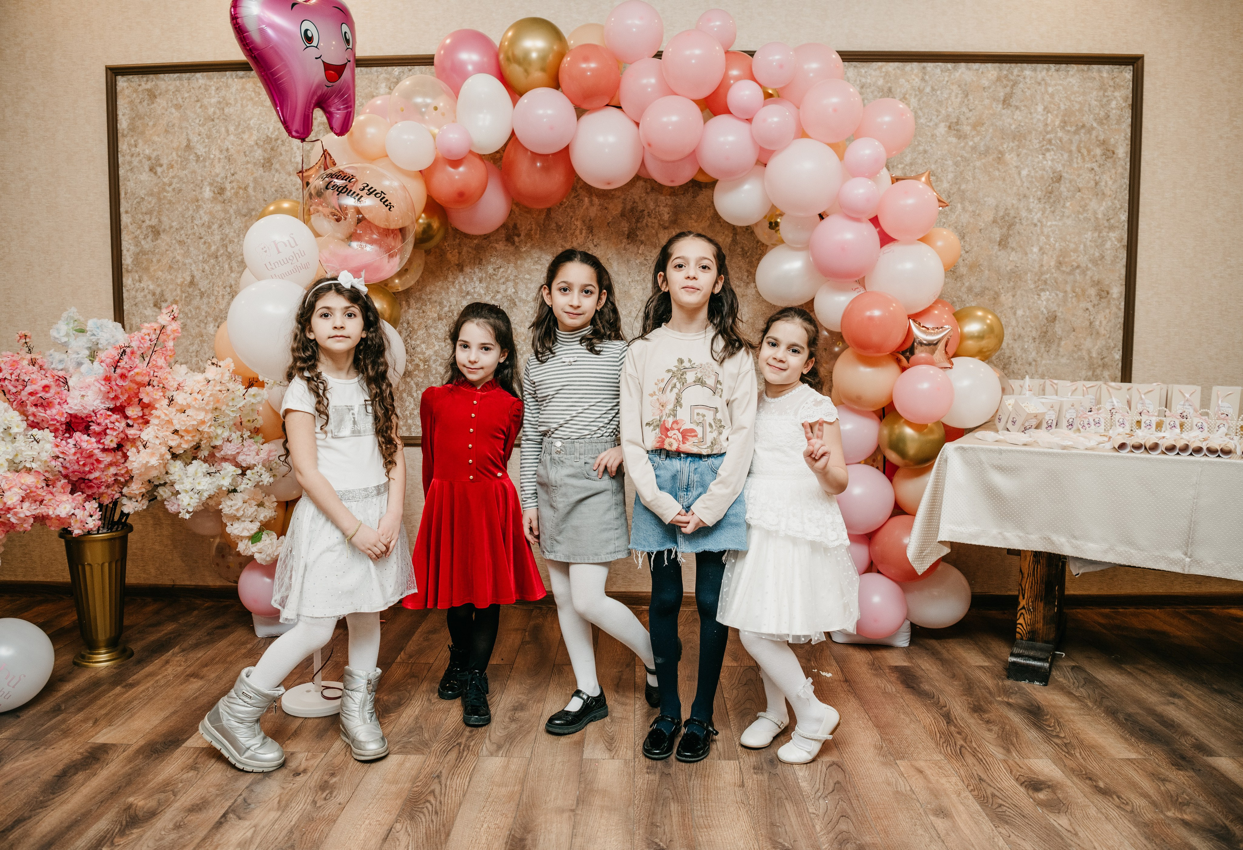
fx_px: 870
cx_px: 599
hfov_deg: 71.1
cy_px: 429
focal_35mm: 25
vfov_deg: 52.1
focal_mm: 24
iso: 200
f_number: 4
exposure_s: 1/160
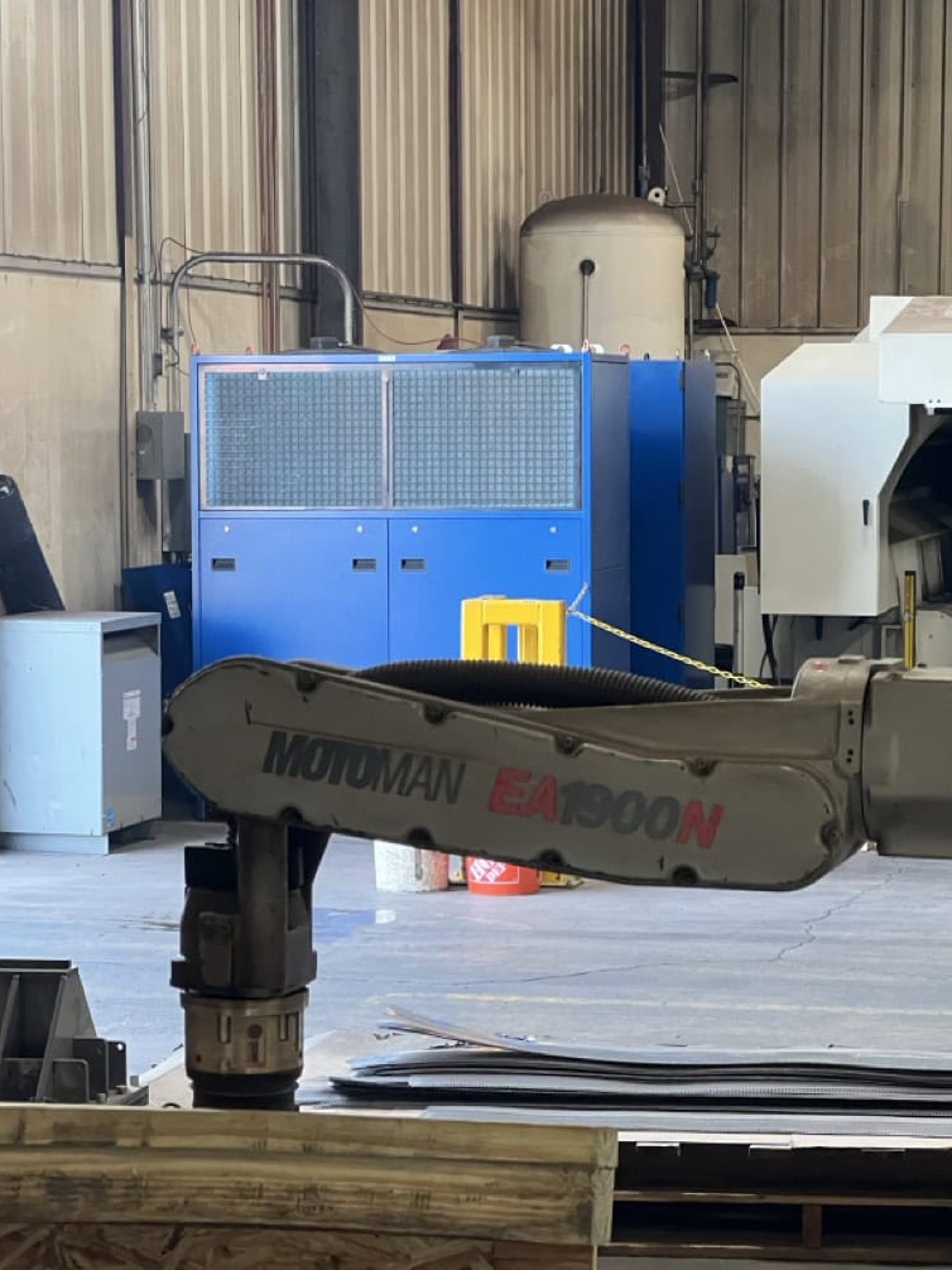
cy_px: 742
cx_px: 548
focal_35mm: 98
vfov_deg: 20.0
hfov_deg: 15.1
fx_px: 3595
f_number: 2.8
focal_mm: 9
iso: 500
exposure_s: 1/60
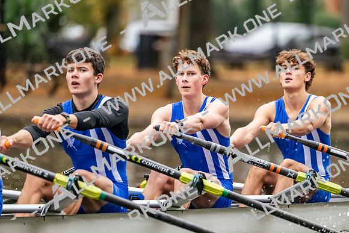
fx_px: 3879
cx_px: 174
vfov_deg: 3.4
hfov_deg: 5.2
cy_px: 116
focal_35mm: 400
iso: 9000
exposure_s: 1/2500
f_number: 4.5
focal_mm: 400
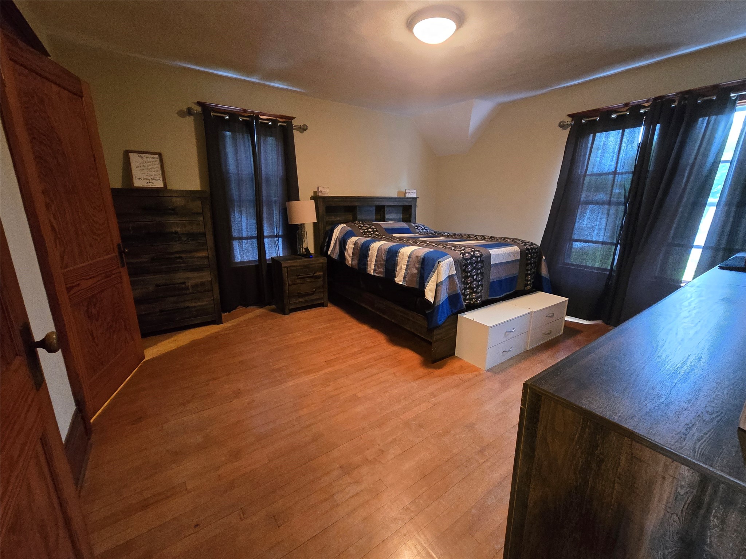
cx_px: 373
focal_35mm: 13
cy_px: 280
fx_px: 280
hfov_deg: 106.2
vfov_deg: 89.9
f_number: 2.2
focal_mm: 2.2
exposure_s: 1/40
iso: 1250
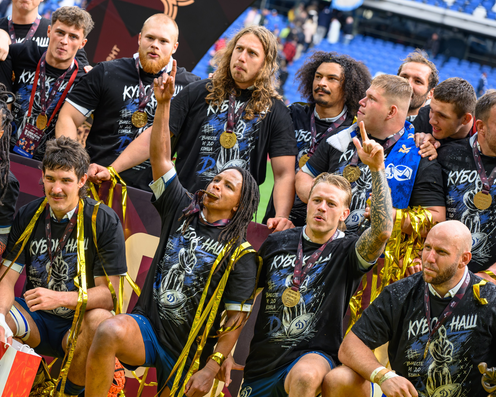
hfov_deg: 14.2
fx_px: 1996
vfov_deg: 11.4
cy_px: 200
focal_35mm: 136
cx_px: 206
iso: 900
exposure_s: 1/500
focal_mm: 120
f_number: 5.6
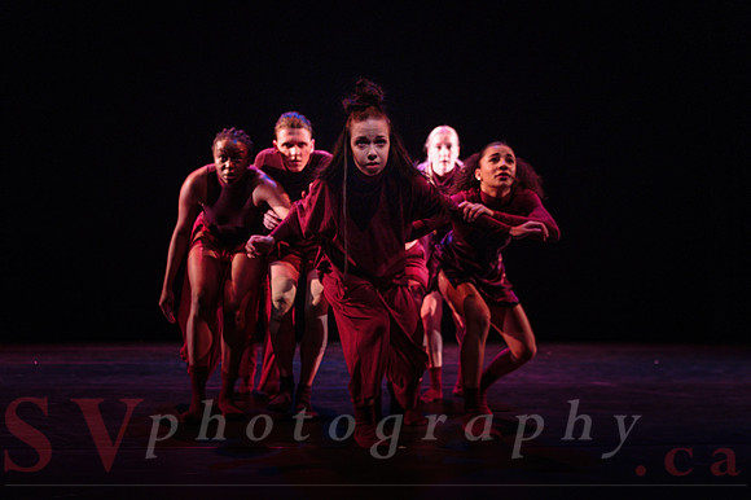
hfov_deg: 50.4
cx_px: 357
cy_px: 296
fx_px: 798
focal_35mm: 38
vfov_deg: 34.7
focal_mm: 32
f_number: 2.8
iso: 2000
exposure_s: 1/200
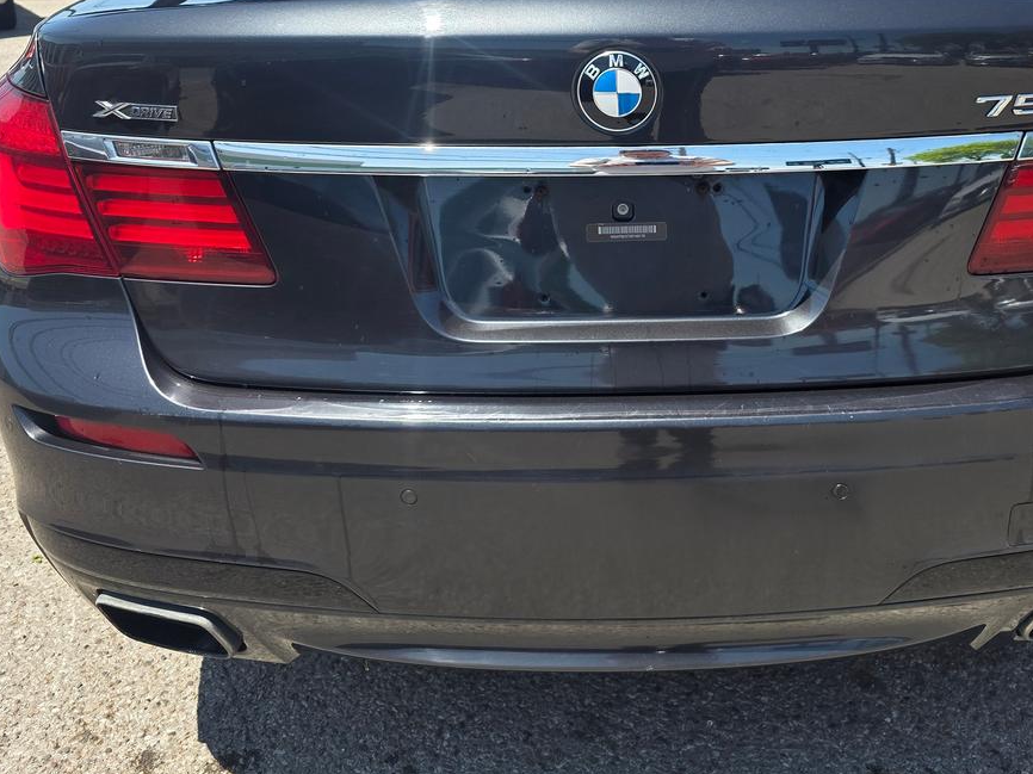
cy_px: 243
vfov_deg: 41.1
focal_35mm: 34
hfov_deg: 53.1
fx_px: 1014
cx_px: 675
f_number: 1.7
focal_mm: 6.3
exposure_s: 1/2321
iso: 80
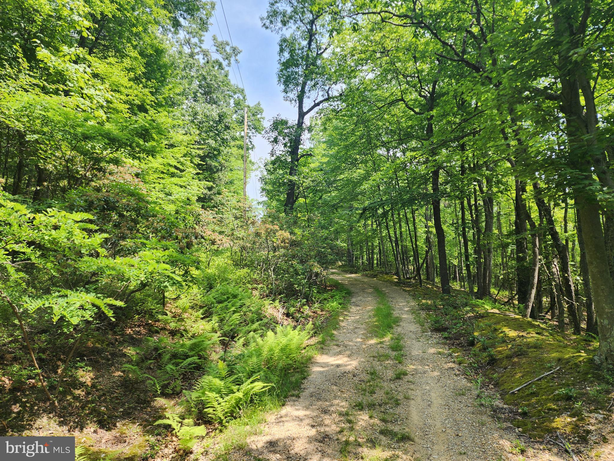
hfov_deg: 73.9
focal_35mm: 23
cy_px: 230
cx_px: 307
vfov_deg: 58.9
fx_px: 408
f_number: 1.8
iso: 12
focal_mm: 6.4
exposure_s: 1/221
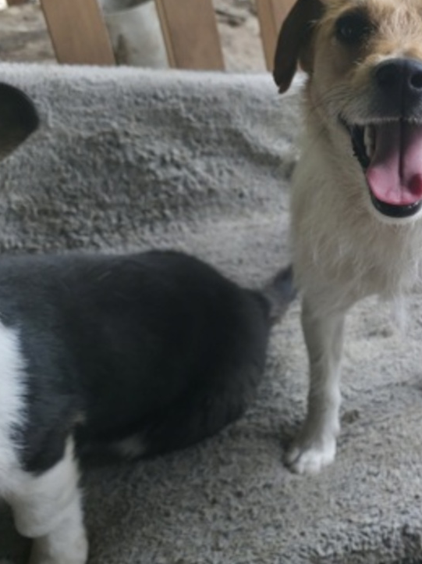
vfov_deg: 37.5
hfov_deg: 26.6
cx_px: 447
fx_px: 829
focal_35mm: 51
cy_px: 265
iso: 160
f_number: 1.7
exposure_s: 1/180
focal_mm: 6.3
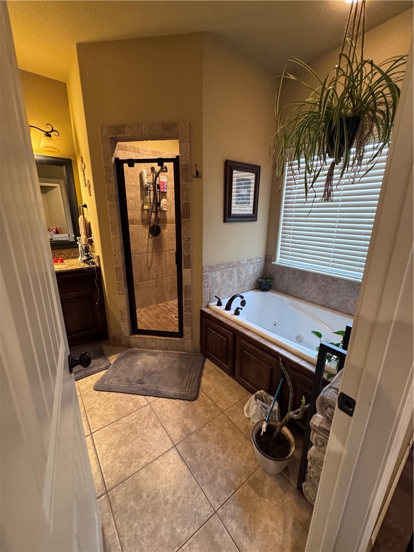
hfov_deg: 85.7
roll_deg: +1.0
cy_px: 276
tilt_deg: -16.6
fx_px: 223
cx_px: 207
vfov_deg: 102.1
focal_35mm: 14
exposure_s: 1/60
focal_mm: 2.22
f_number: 2.2
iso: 800
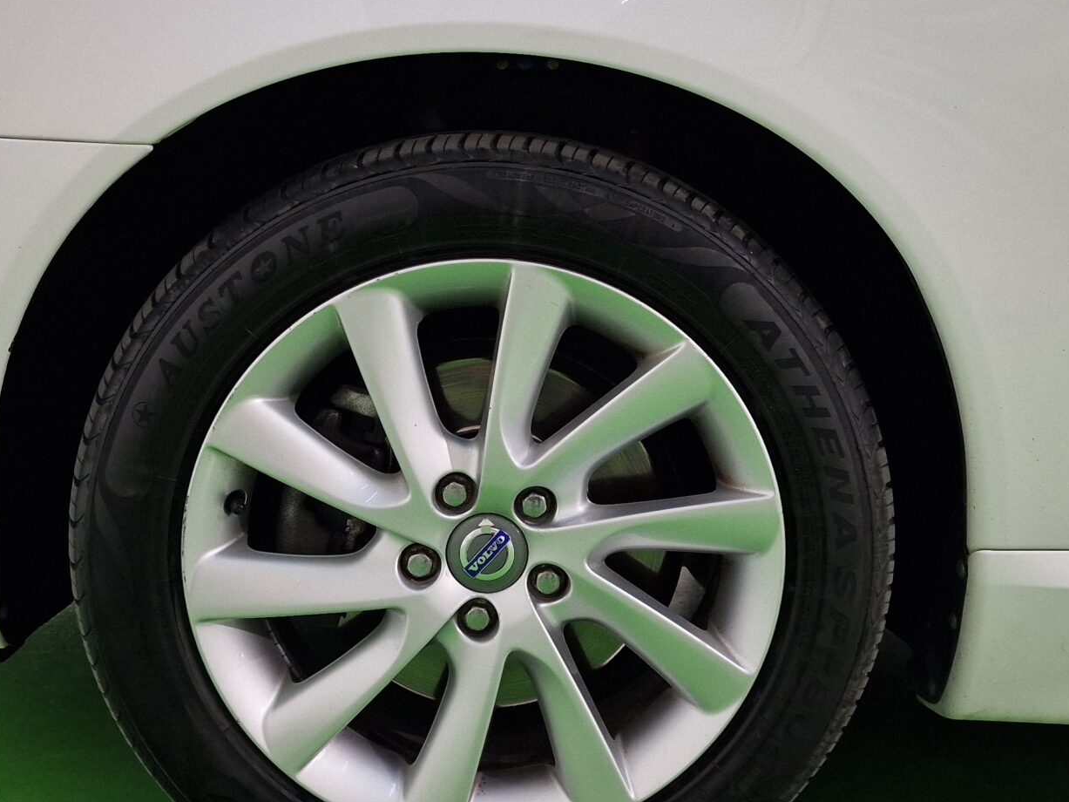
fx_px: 1482
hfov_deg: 39.6
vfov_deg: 30.3
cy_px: 412
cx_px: 565
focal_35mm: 48
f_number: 1.8
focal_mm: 6.4
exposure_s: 1/100
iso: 125
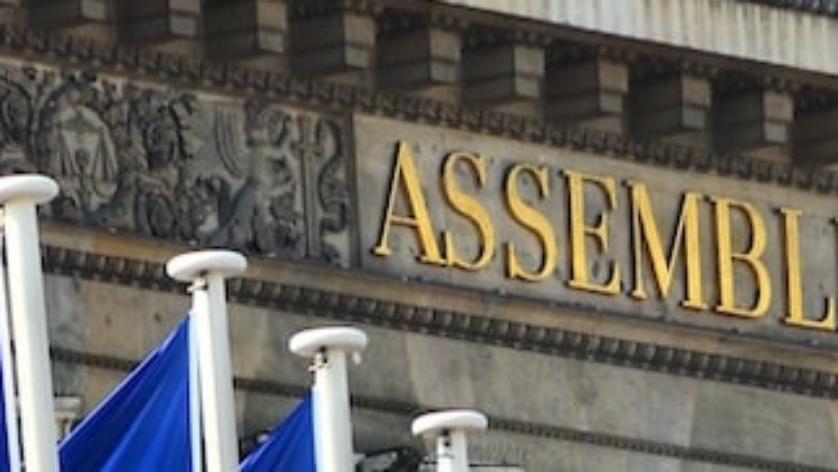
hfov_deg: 2.5
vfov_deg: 1.4
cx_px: 594
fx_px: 19406
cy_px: 893
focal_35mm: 873
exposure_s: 1/250
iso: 125
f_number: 5.6
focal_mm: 150
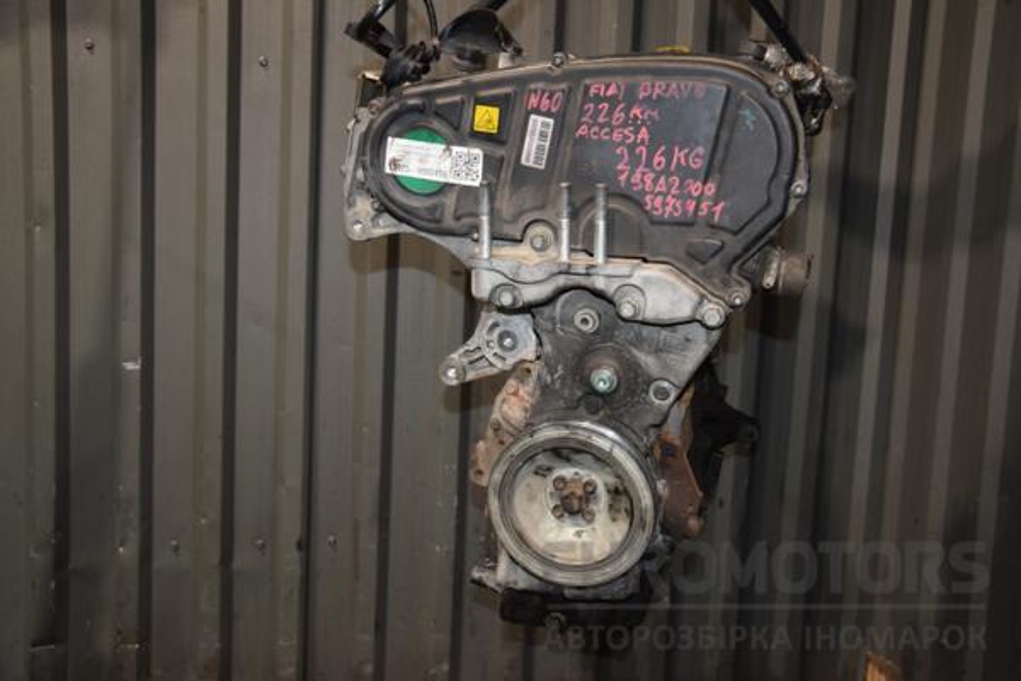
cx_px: 510
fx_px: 1063
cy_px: 340
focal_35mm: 38
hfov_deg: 51.3
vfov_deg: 35.5
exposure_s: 1/60
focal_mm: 25
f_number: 5
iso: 800
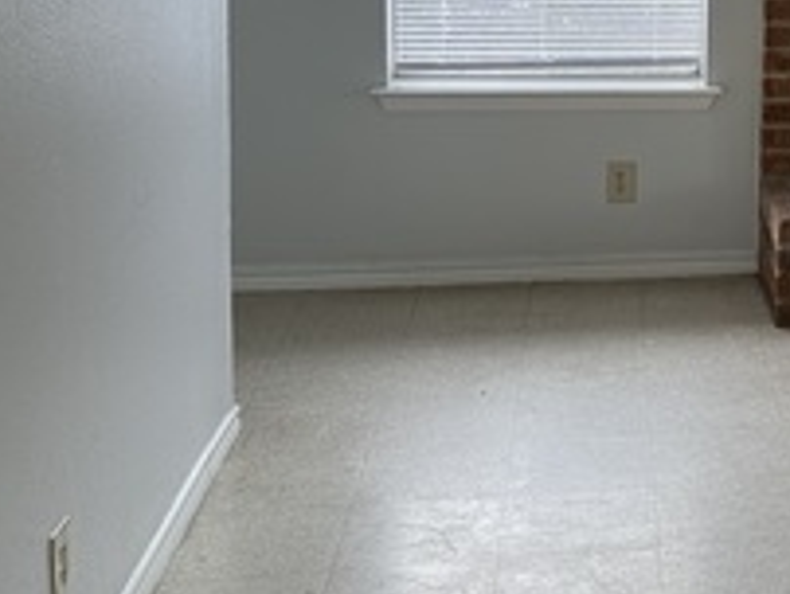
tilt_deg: -8.8
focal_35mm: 76
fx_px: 1737
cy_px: -16
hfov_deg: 22.5
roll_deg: -3.2
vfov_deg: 18.8
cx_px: 1064
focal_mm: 6.86
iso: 80
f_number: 1.78
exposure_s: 1/145
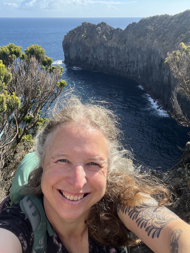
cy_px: 126
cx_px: 95
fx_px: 220
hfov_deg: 46.8
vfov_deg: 60.0
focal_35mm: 30
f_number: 2.2
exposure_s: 1/552
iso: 32
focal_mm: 2.71
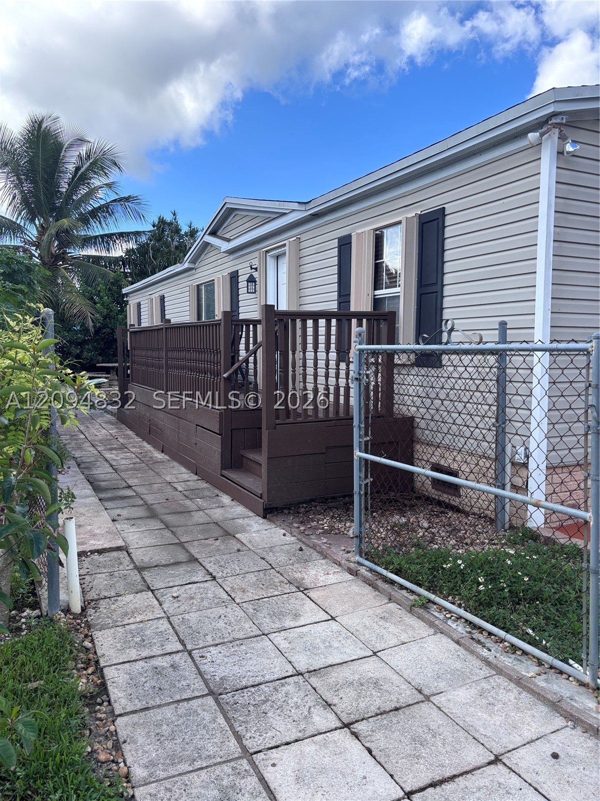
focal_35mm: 26
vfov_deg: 67.3
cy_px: 400
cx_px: 300
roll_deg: -1.8
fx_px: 601
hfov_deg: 53.1
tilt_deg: -3.1
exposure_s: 1/1418
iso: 50
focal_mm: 5.96
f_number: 1.6
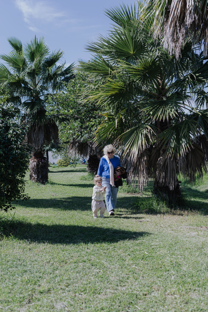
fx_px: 433
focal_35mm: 50
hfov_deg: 27.0
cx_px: 104
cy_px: 156
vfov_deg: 39.6
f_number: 4
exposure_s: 1/500
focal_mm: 50
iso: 100
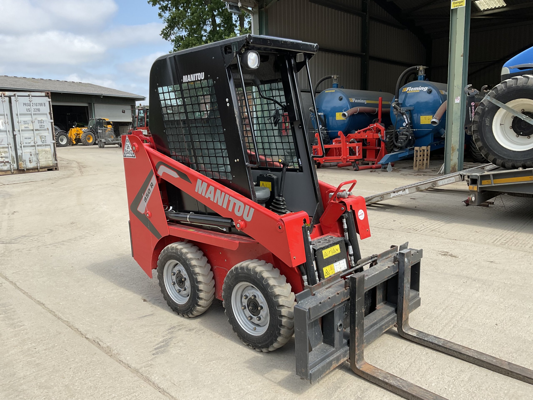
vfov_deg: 48.2
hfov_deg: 61.7
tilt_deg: -9.0
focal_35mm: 29
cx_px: 266
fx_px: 447
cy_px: 200
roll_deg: +1.8
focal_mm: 3
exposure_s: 1/1035
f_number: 1.8
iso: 16
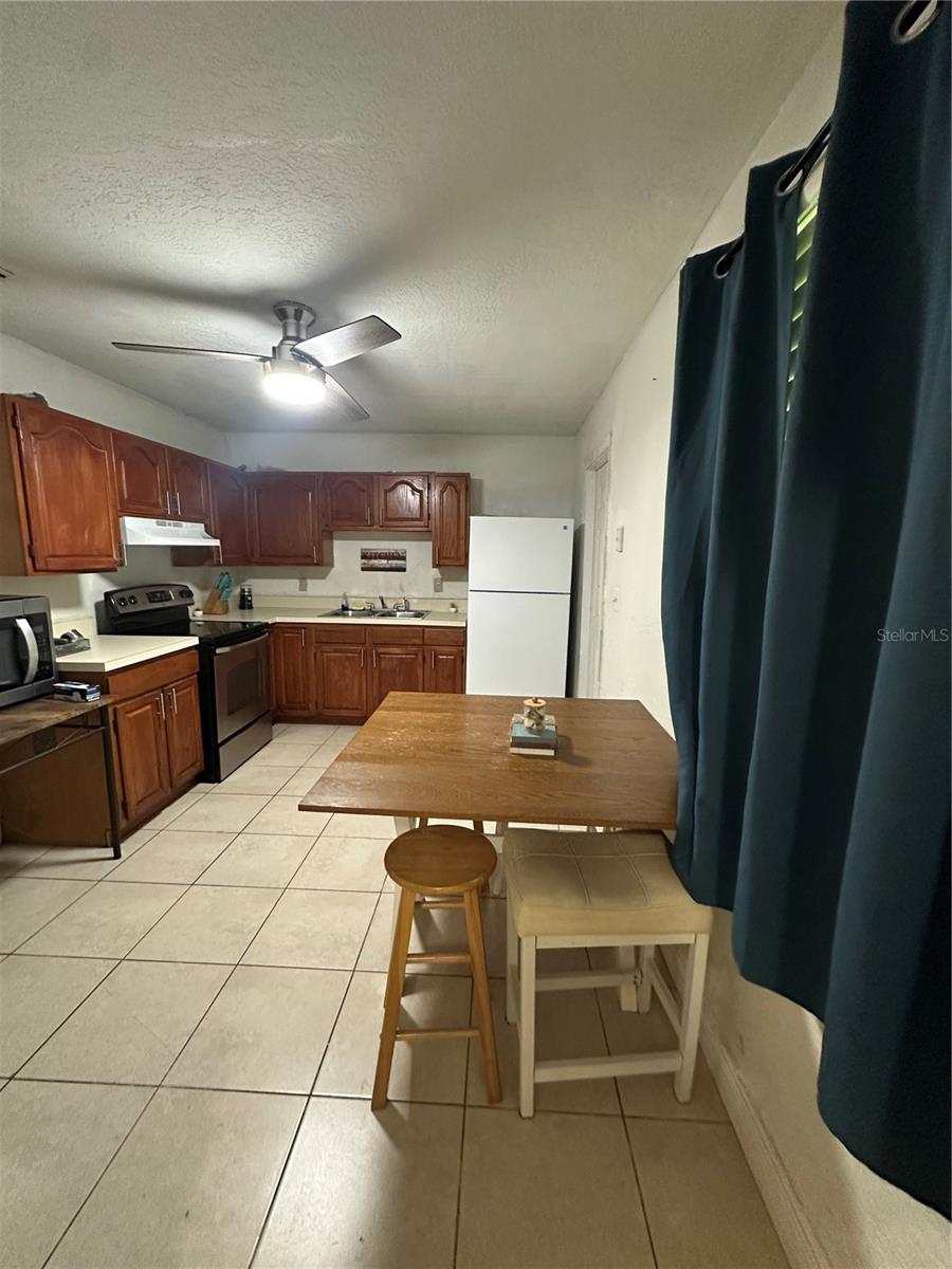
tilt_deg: -8.8
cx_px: 476
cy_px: 634
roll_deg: -1.8
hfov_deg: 85.7
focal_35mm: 14
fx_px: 513
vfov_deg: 102.1
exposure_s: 1/60
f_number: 2.2
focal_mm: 2.22
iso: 640
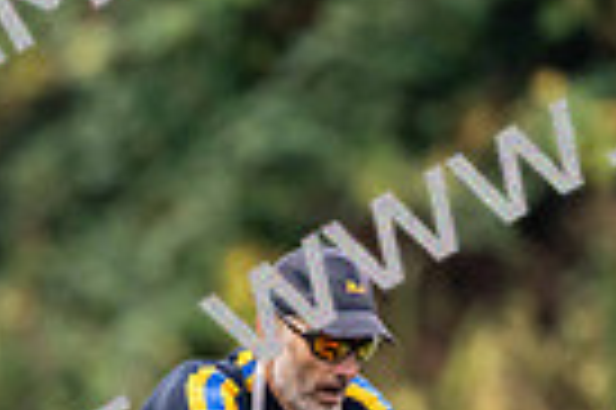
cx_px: -126
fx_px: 43444
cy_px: 439
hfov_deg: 0.8
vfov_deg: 0.5
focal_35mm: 2542
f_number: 4
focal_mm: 600
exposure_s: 1/2500
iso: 2200
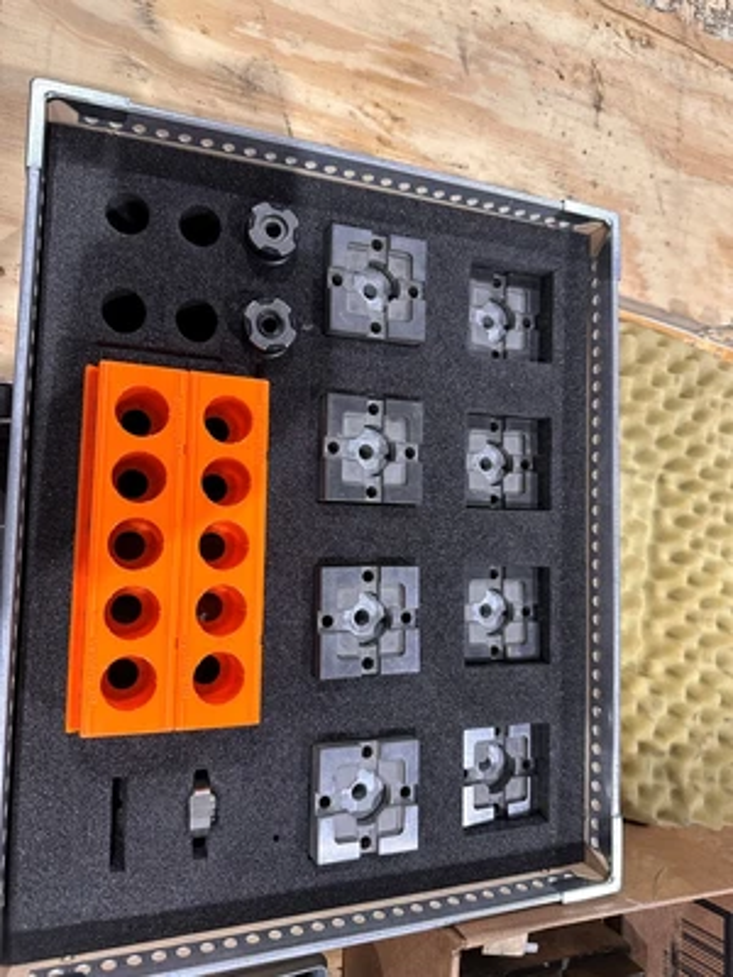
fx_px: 678
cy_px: 488
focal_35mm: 24
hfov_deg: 56.8
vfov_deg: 71.6
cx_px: 366
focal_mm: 6.86
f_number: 1.78
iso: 400
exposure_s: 1/60
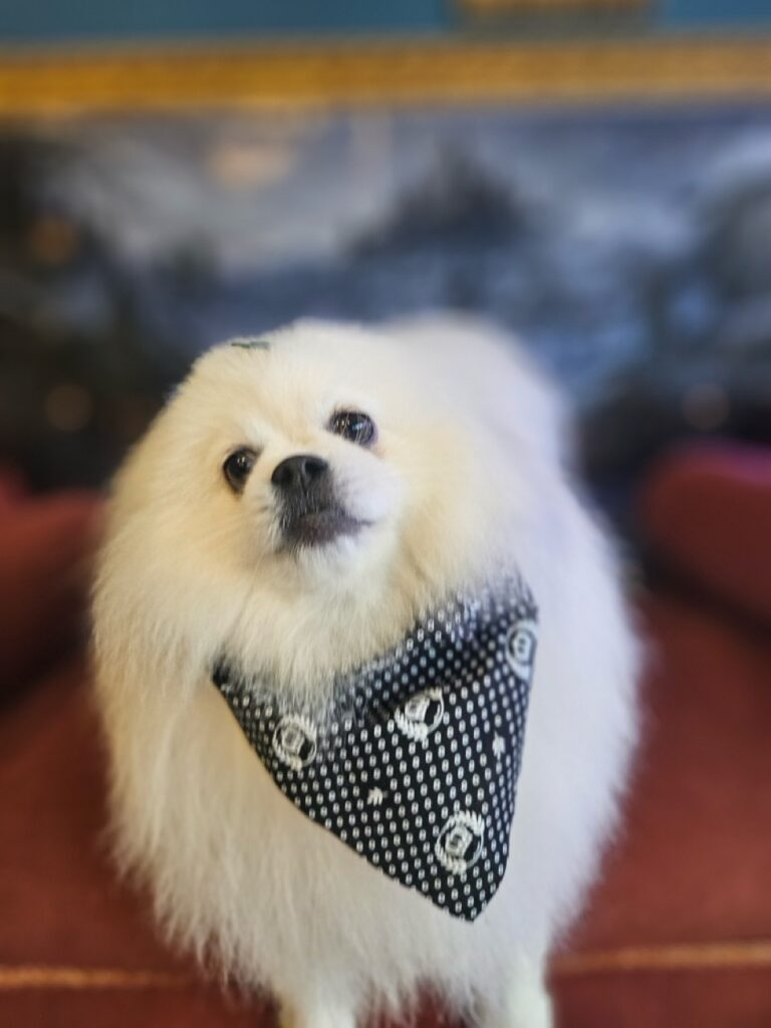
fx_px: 683
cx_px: 386
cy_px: 514
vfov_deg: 73.9
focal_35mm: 23
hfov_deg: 58.9
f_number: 1.8
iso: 320
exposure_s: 1/240
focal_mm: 5.4
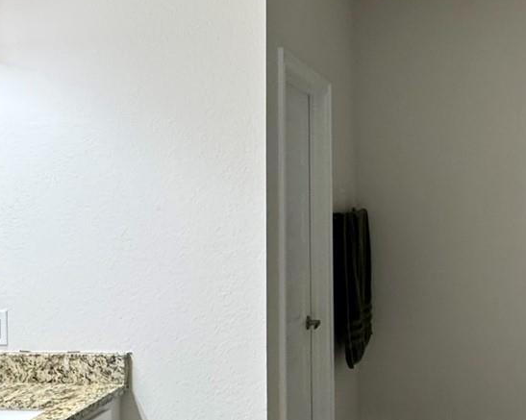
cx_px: 407
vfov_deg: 37.0
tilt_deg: +4.0
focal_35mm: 40
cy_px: 150
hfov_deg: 44.0
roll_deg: +0.8
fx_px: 622
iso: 320
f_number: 2.2
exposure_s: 1/120
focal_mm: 2.22
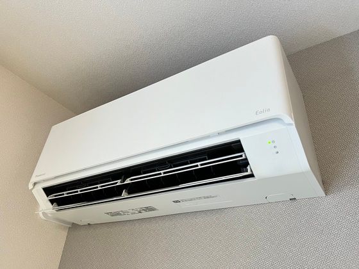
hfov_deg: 67.3
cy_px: 134
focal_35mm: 26
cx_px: 180
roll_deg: -4.6
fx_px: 270
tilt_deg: +32.7
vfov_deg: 53.1
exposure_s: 1/48
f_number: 1.5
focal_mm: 5.7
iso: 500
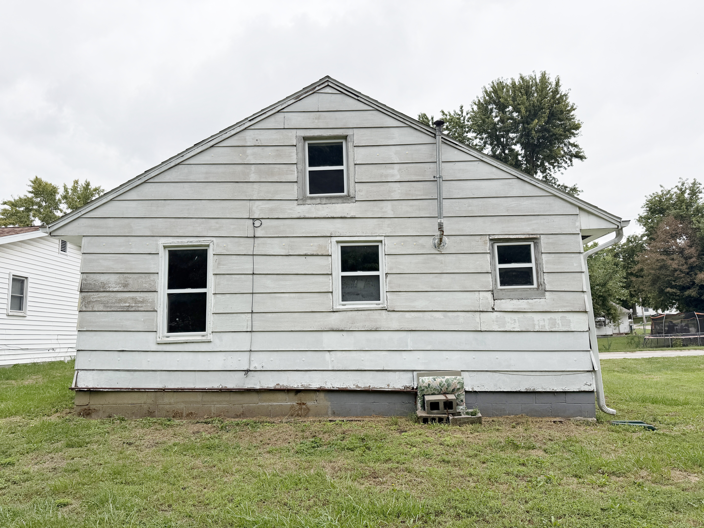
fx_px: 488
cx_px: 352
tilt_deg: +8.0
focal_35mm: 24
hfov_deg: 71.6
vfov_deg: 56.8
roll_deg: +2.1
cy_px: 264
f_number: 1.78
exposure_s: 1/2370
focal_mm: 6.76
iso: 80
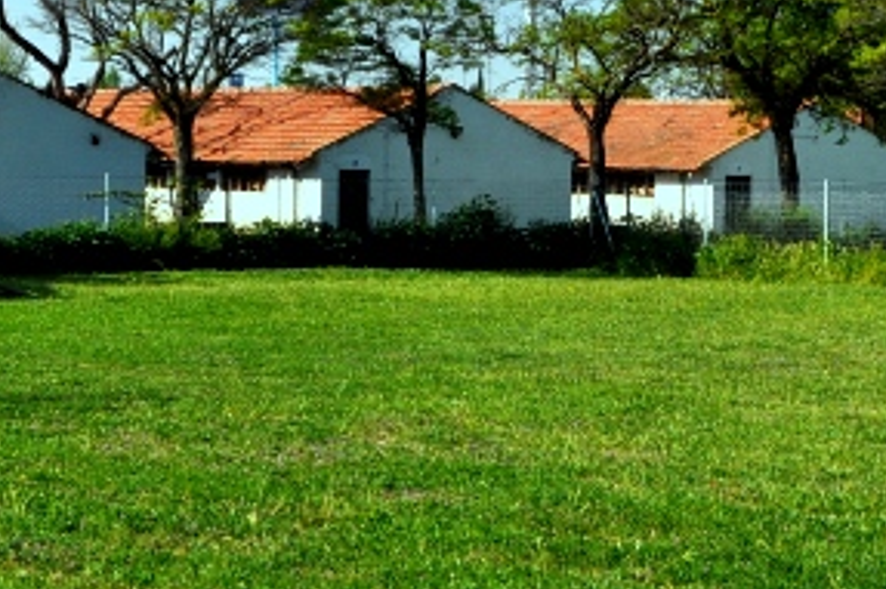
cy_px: 190
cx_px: 667
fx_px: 2878
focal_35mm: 117
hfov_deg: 17.4
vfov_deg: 11.7
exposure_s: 1/320
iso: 200
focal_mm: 28
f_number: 9
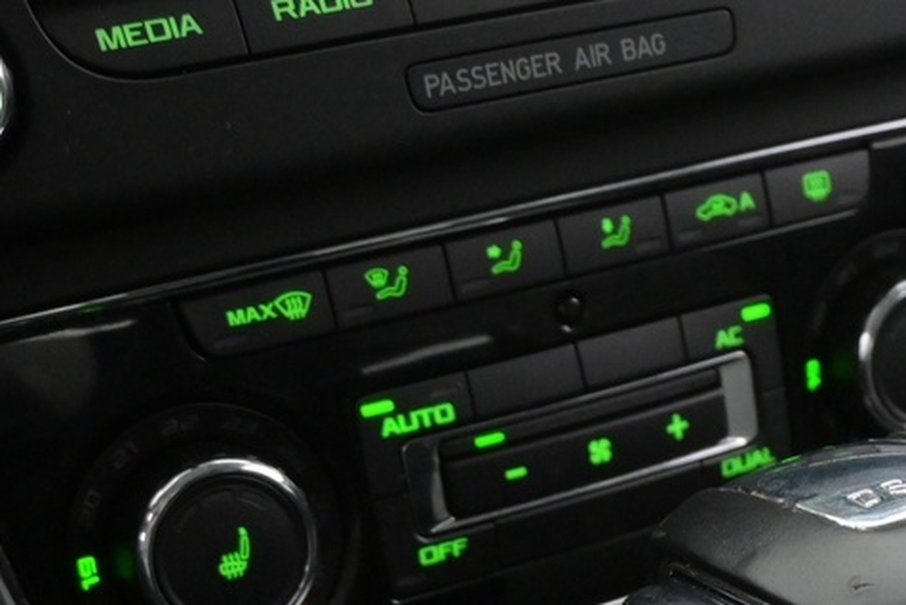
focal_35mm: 102
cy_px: 921
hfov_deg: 19.2
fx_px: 2568
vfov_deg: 12.7
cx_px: 992
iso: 2500
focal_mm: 20
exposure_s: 1/40
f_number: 3.8
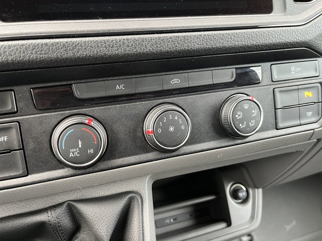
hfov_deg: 67.3
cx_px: 161
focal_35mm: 26
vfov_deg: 53.1
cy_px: 120
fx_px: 242
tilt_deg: -28.0
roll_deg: -1.8
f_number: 1.6
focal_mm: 5.1
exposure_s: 1/60
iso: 320
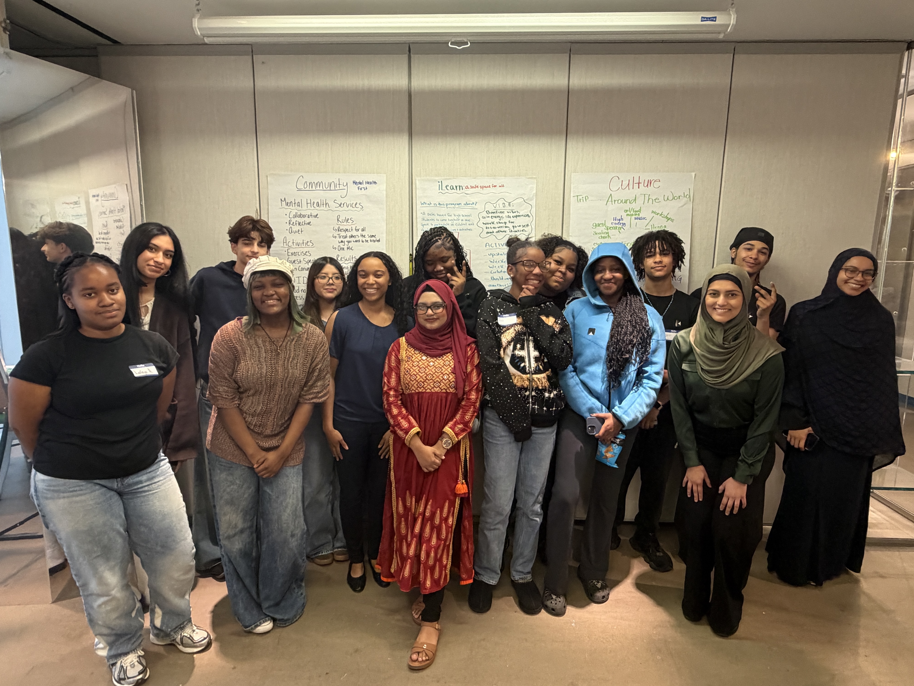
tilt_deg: -8.5
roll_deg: -0.6
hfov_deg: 102.1
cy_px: 343
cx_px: 457
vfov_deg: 85.7
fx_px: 370
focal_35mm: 14
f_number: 2.2
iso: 400
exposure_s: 1/60
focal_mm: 2.22
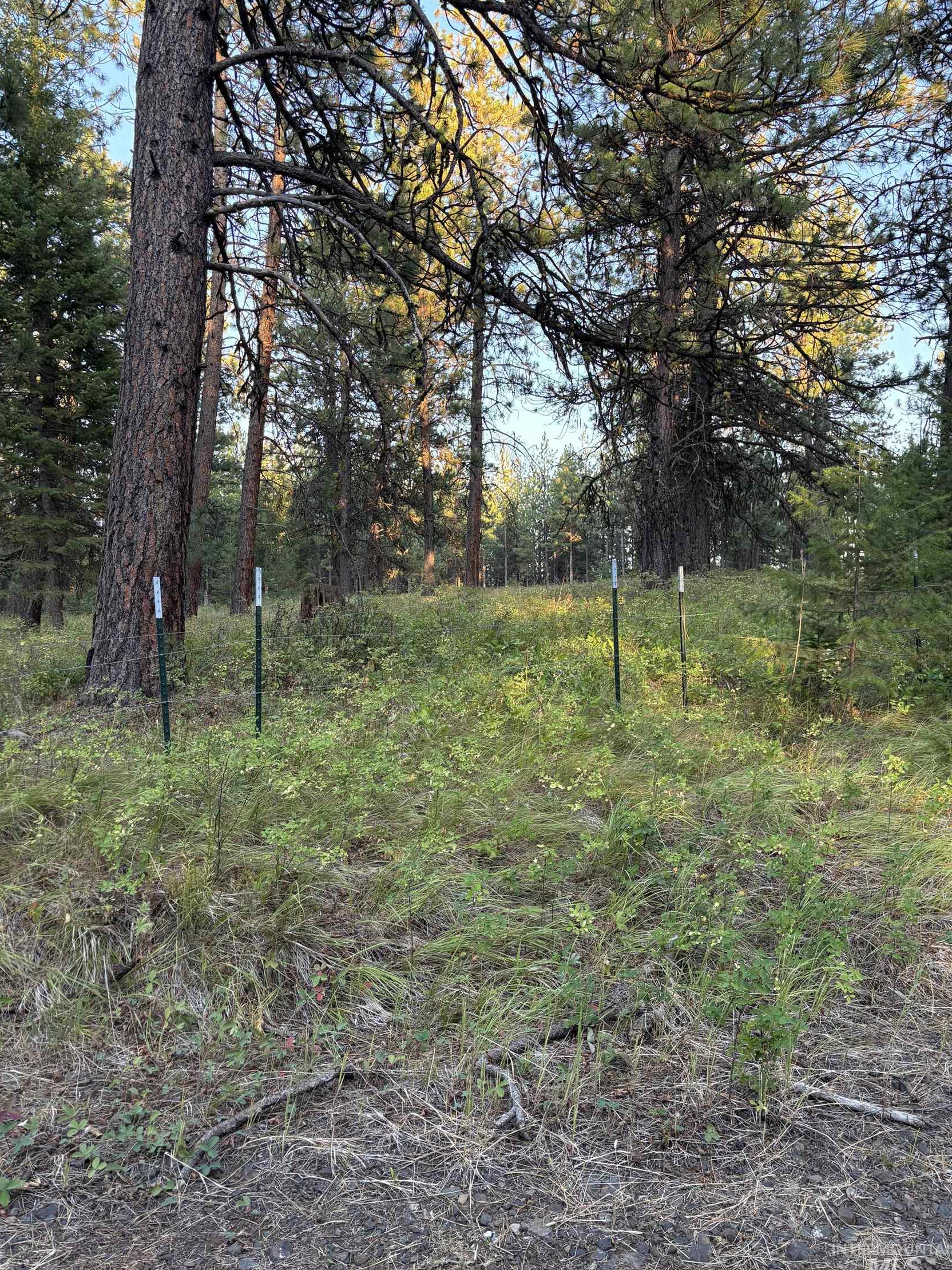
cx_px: 470
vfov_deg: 65.3
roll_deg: -0.7
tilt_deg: -3.5
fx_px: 990
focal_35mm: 27
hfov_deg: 51.3
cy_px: 650
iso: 100
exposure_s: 1/121
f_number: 1.6
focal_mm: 5.96
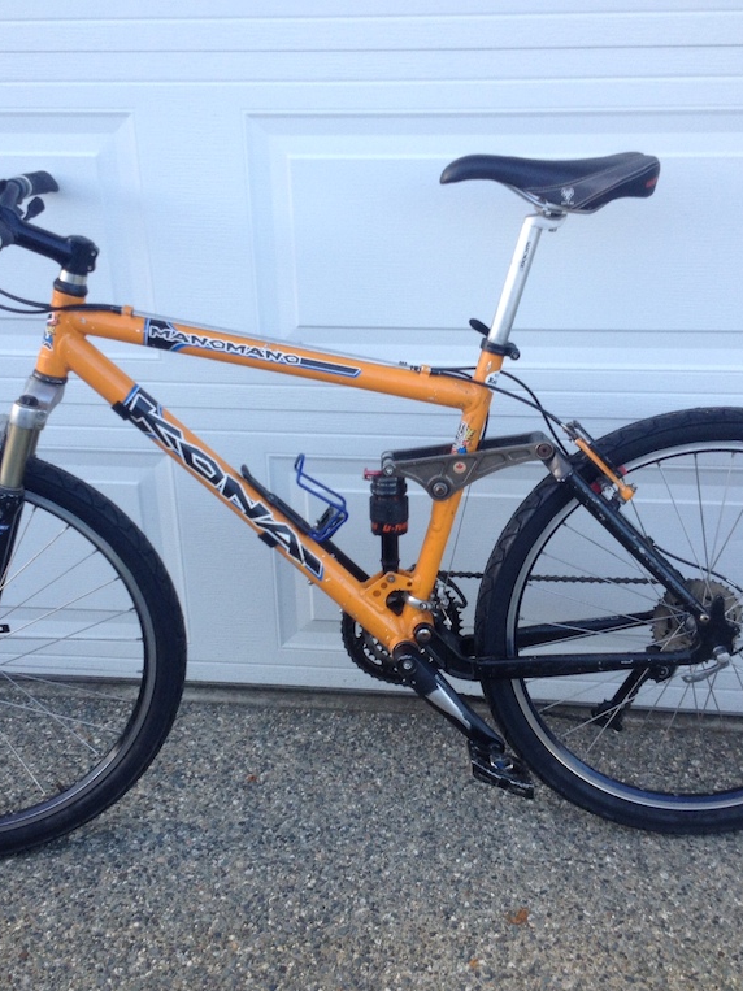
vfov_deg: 40.4
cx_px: 357
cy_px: 496
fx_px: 1345
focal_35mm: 47
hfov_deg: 30.9
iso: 64
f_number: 2.4
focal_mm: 4.28
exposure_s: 1/120
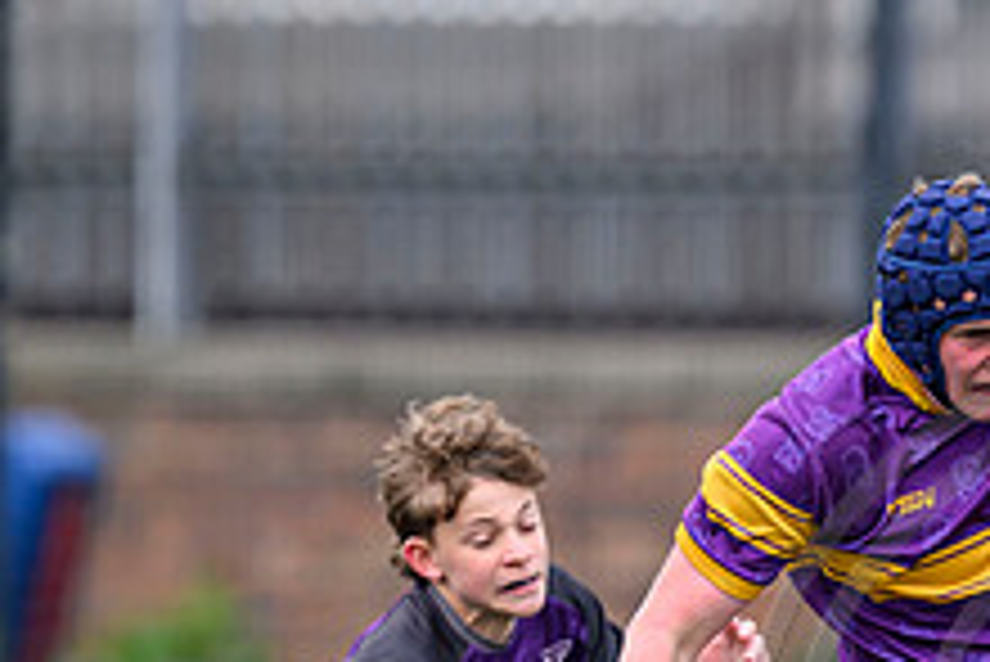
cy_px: 782
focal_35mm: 1349
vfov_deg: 1.0
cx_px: 1174
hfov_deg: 1.5
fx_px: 37121
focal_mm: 400
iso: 640
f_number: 3.5
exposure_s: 1/2000
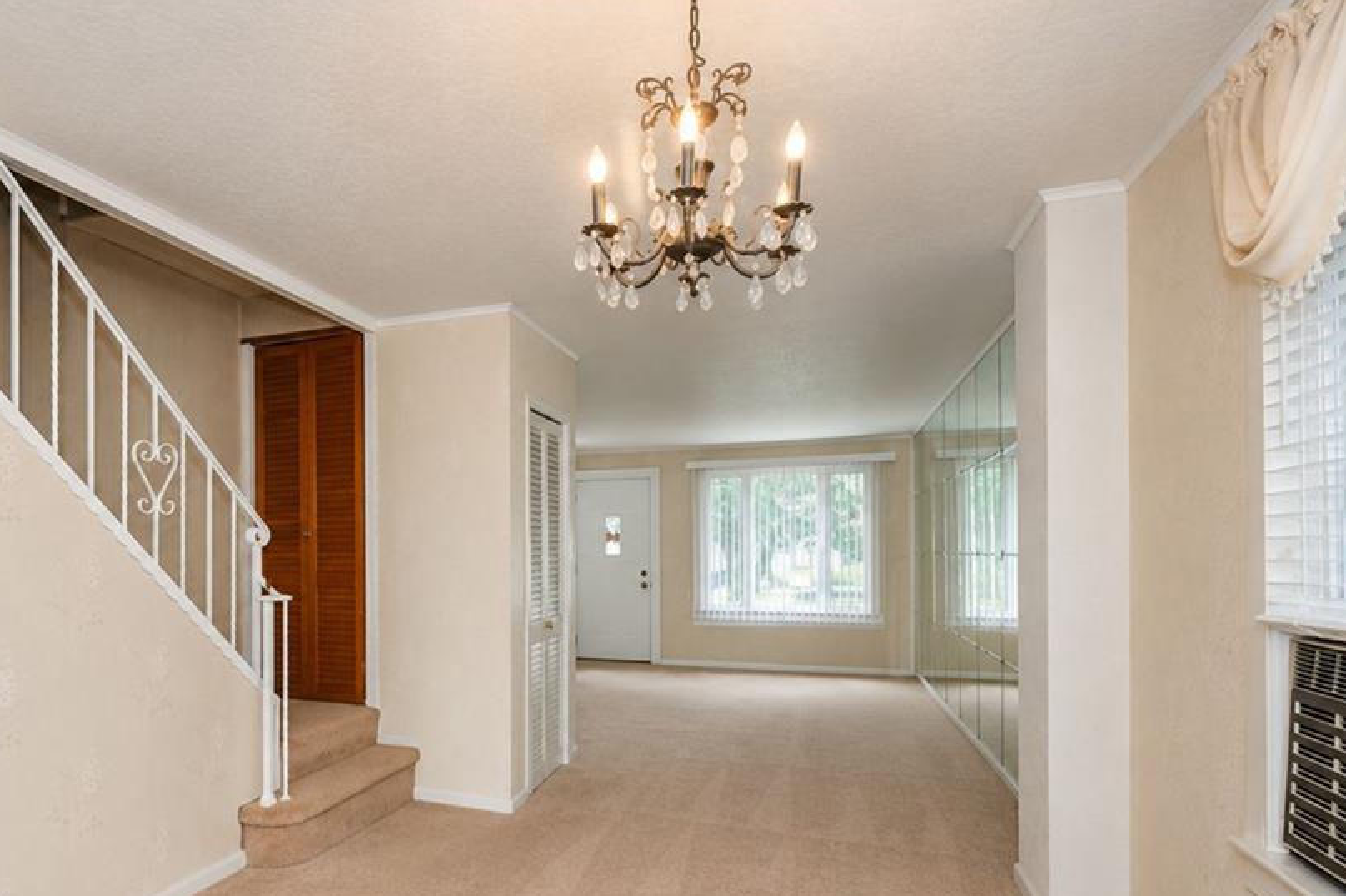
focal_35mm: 19
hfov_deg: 85.5
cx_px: 516
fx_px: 710
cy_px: 553
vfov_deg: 63.7
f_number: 7.1
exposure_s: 1/60
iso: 1600
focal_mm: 10
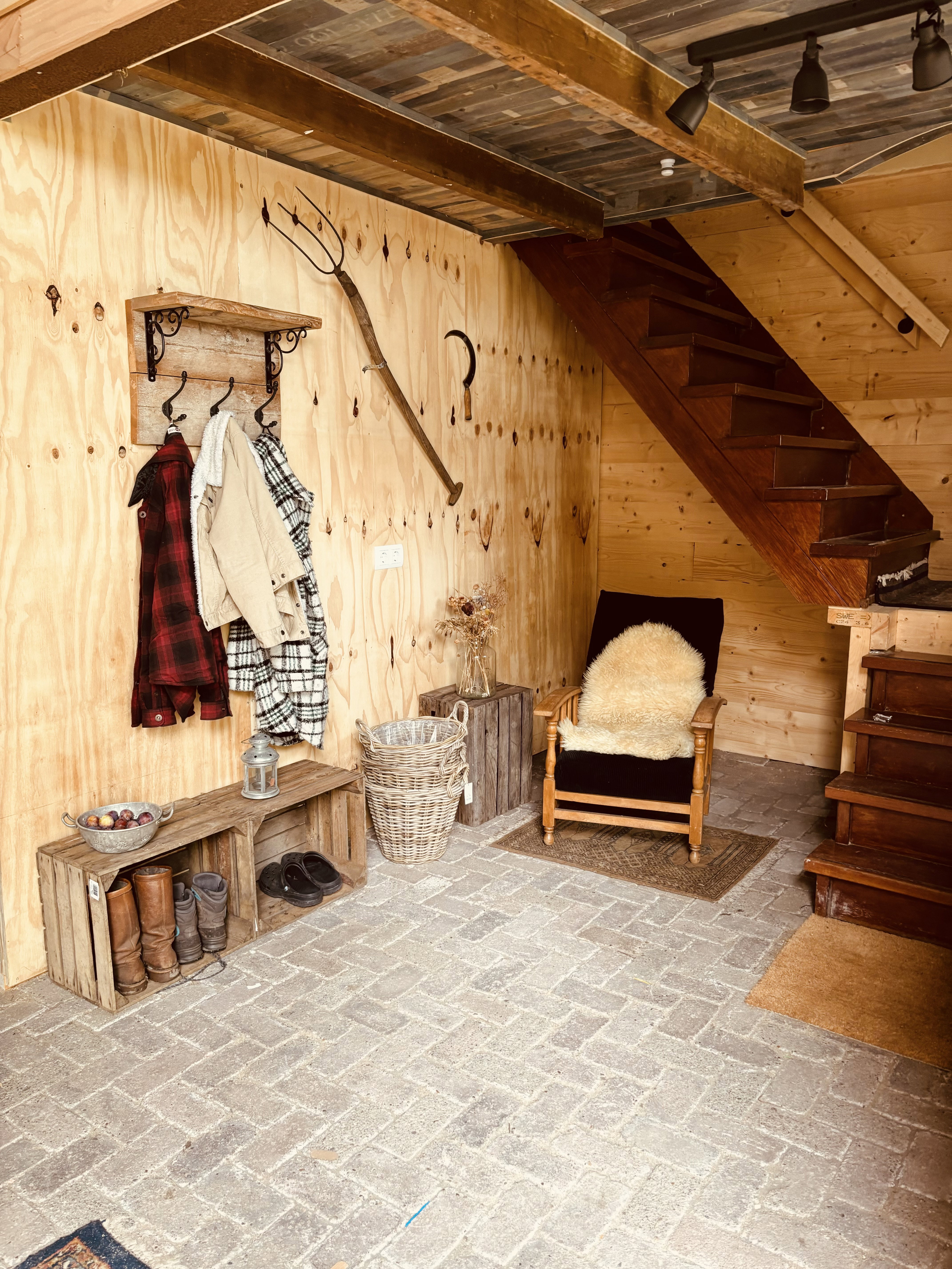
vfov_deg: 67.3
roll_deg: -0.5
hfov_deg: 53.1
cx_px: 476
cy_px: 634
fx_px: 953
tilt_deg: -10.7
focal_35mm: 26
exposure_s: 1/111
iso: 125
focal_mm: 5.96
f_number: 1.6
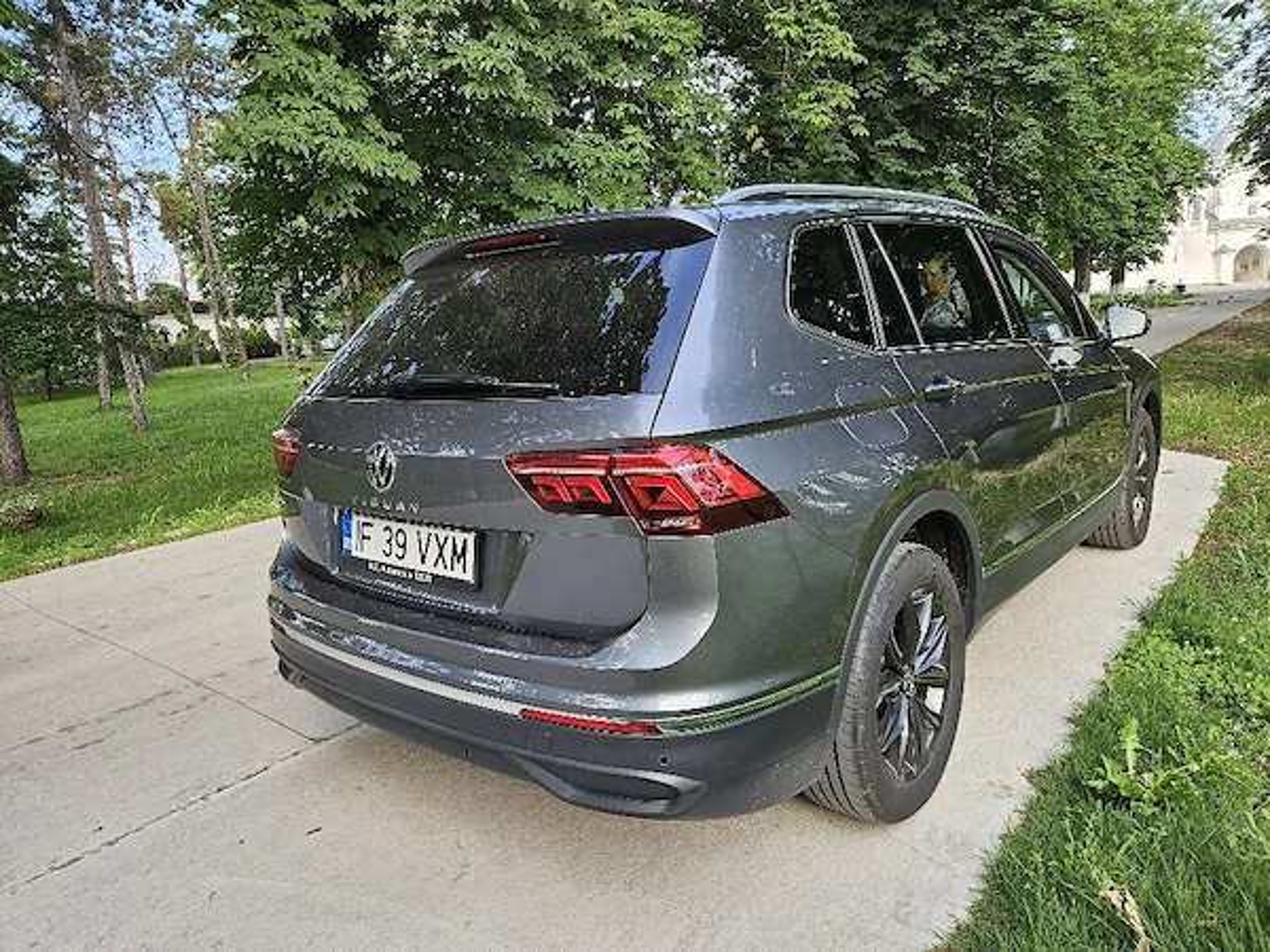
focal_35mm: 23
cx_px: 635
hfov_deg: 73.9
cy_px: 476
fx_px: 844
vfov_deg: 58.9
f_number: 1.8
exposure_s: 1/101
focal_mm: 5.4
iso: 32
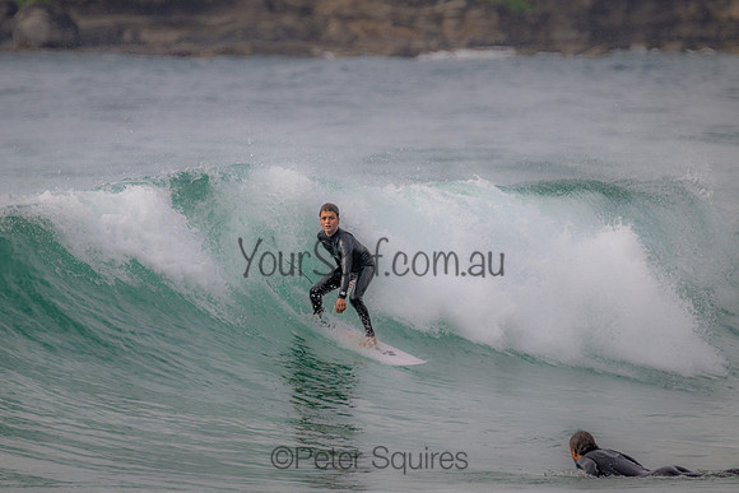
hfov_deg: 2.4
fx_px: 17621
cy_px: 229
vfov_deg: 1.6
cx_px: 343
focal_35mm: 858
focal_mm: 800
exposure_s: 1/2000
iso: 1400
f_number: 11
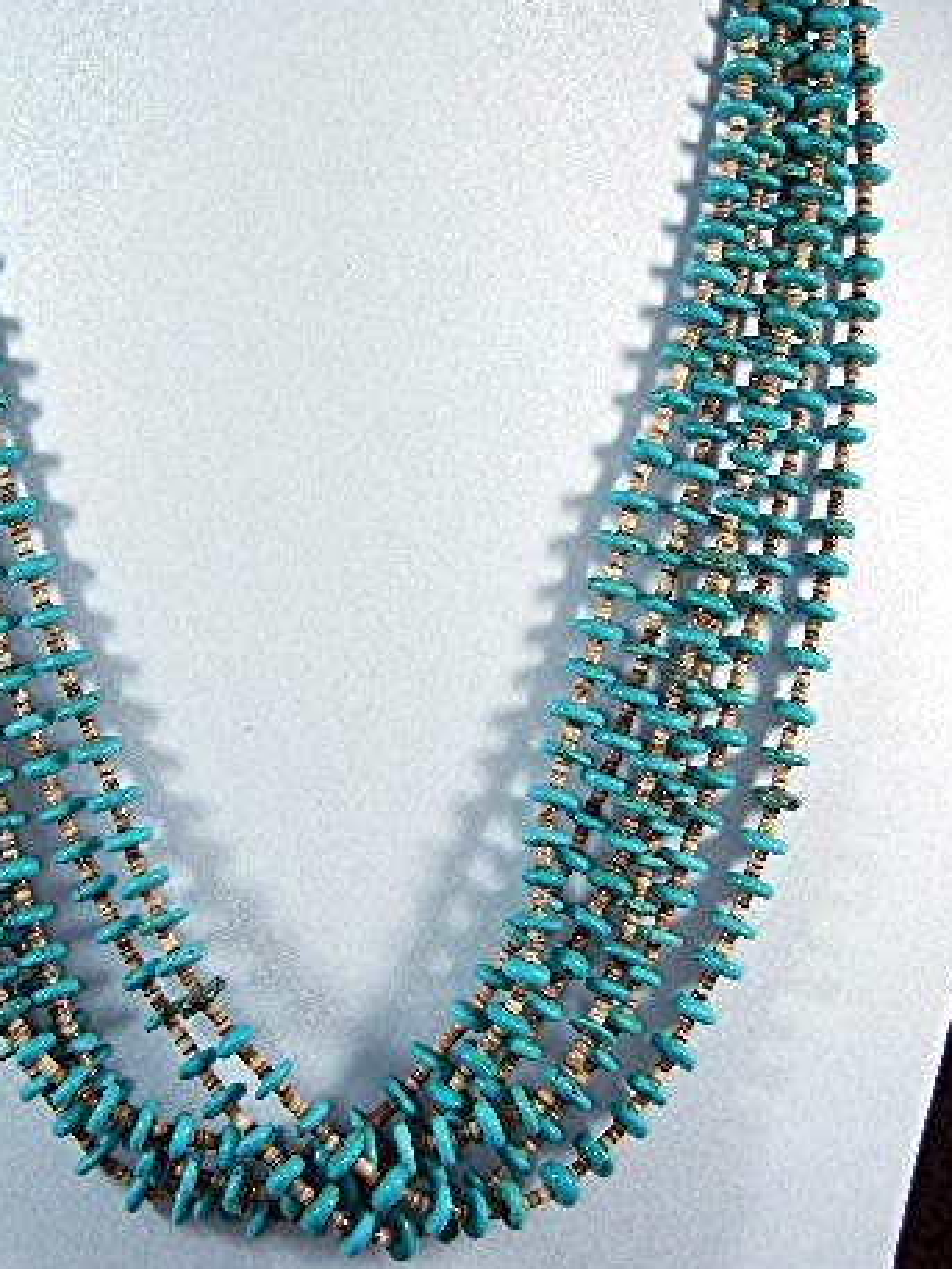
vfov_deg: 30.7
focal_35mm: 63
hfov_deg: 23.2
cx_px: 344
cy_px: 544
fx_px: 2309
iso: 160
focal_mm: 8.1
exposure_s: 1/54
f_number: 3.8
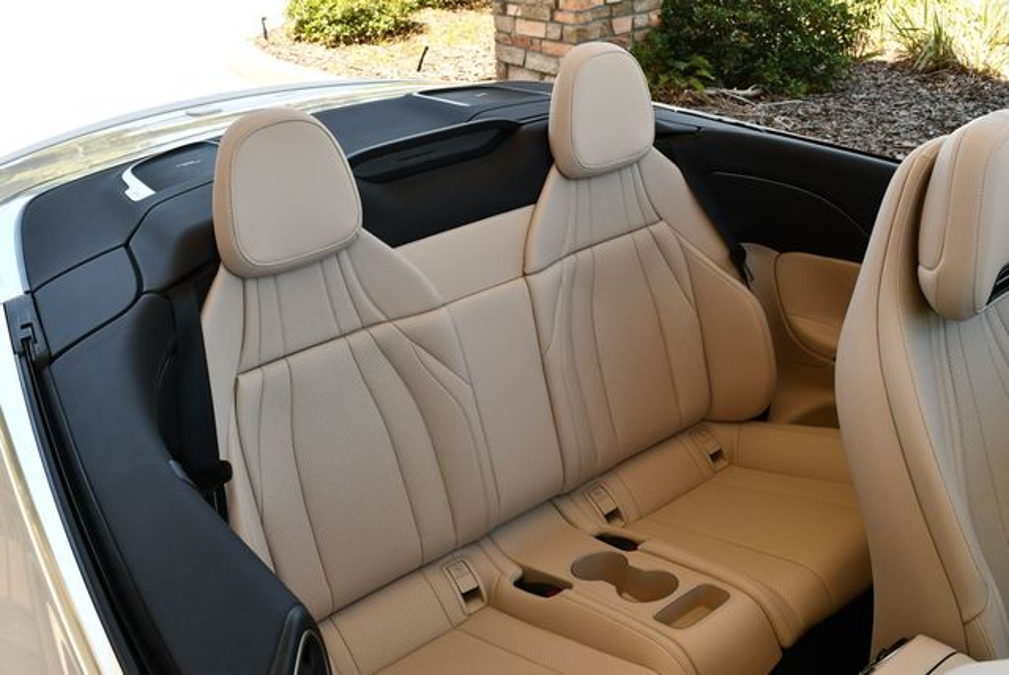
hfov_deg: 53.1
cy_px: 338
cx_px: 504
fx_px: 1010
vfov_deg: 36.9
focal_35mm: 36
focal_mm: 18
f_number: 5.6
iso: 280
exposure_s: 1/250
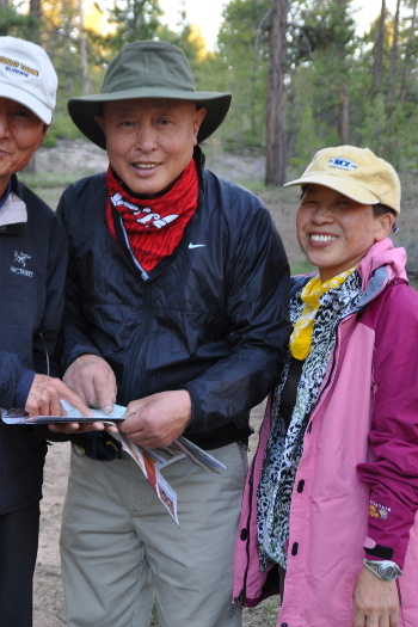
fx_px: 1115
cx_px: 94
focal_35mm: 64
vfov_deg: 31.4
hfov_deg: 21.0
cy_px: 316
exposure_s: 1/20
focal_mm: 28
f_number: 4
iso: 200
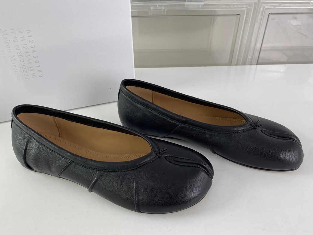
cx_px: 149
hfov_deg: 59.9
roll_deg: +1.4
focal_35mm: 30
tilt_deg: -38.3
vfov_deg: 46.8
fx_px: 271
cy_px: 126
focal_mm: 4.2
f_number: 1.6
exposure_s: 1/100
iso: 40
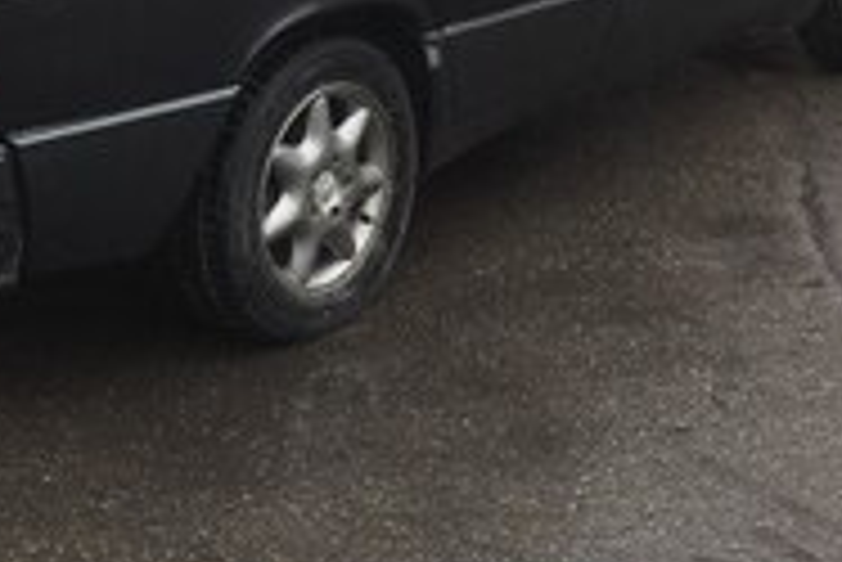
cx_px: 333
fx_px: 1873
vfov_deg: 16.3
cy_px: -126
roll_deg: -1.7
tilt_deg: -8.2
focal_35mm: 80
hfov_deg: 25.3
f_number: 2.2
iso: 32
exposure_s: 1/241
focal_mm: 4.15
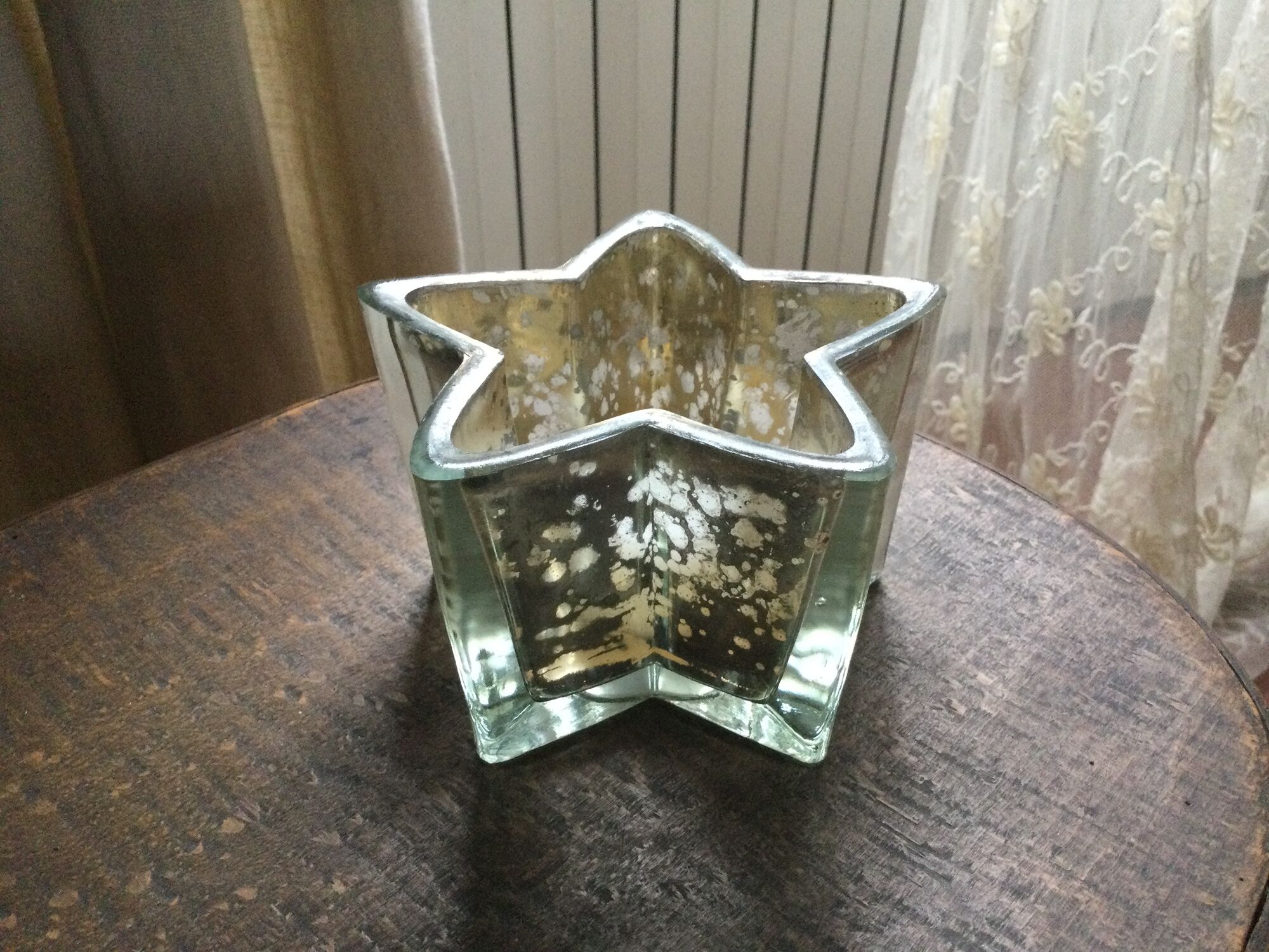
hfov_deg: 58.4
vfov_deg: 45.4
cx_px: 634
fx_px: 1136
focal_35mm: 31
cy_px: 476
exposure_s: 1/33
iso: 200
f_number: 2.4
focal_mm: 3.3
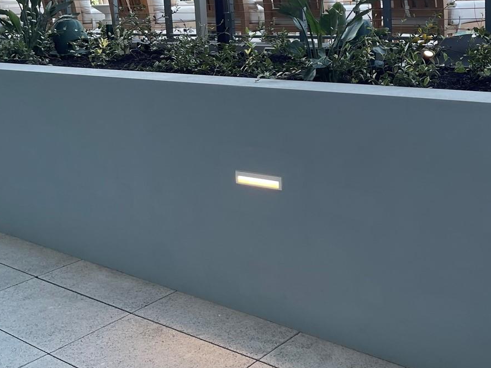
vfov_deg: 31.3
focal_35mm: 45
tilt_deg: -6.6
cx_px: 364
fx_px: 638
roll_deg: +2.2
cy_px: 67
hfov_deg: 40.9
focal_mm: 5.1
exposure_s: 1/152
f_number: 1.6
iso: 32
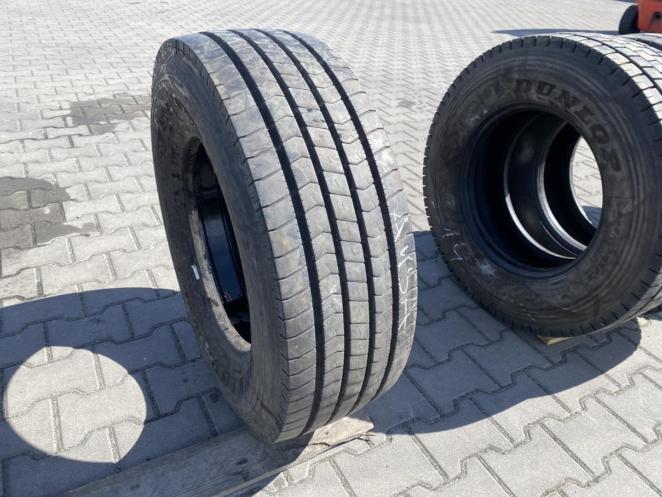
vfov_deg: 53.1
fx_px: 497
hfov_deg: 67.3
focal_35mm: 26
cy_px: 248
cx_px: 331
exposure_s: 1/1135
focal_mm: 4.25
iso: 32
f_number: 1.8
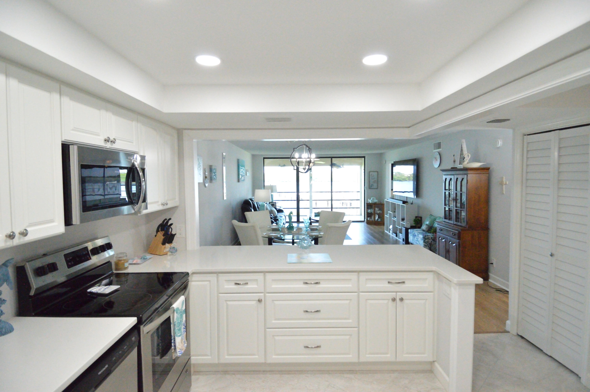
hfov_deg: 90.1
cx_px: 295
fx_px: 295
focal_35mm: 18
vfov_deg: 67.3
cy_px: 196
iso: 6400
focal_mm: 12
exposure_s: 1/1250
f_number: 4
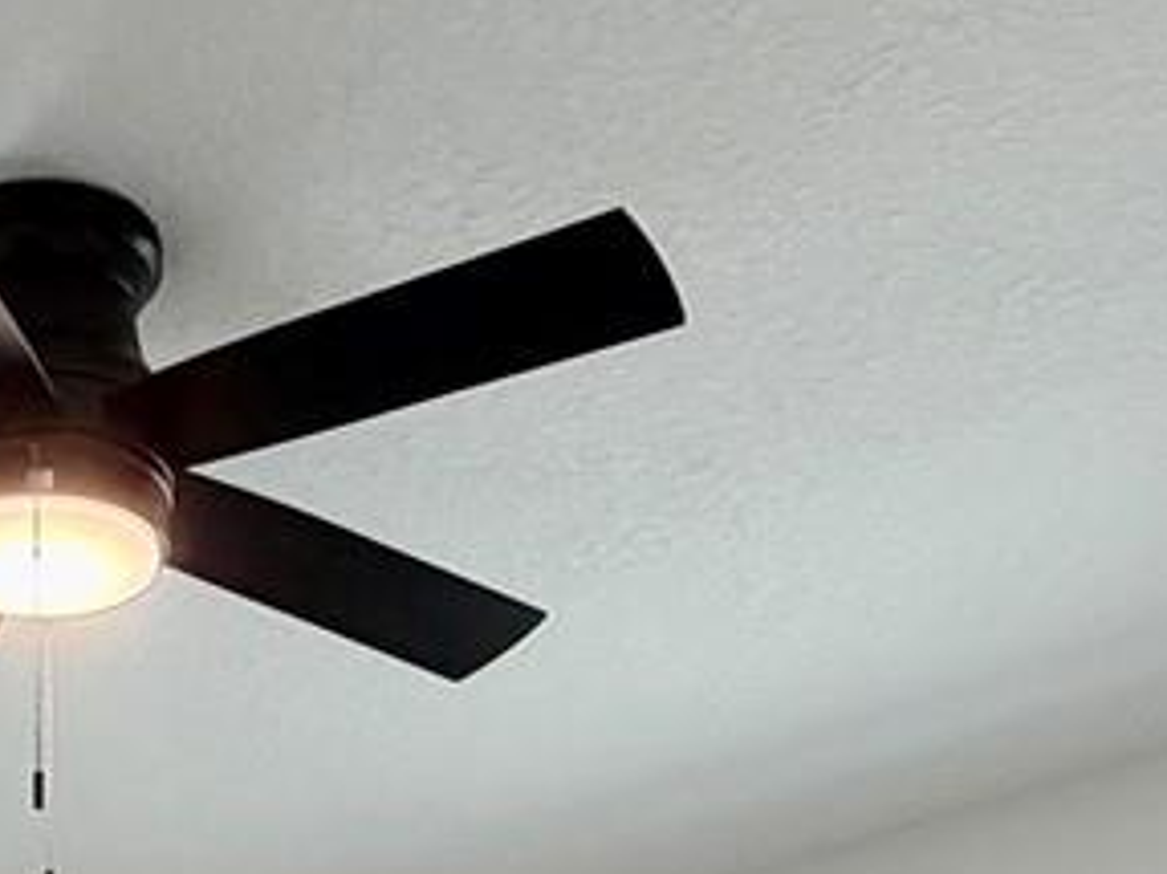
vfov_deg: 15.0
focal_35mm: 78
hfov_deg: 24.2
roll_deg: +0.5
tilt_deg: -0.8
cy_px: 1809
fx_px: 2628
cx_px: 85
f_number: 2.2
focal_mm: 2.22
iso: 160
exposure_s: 1/120
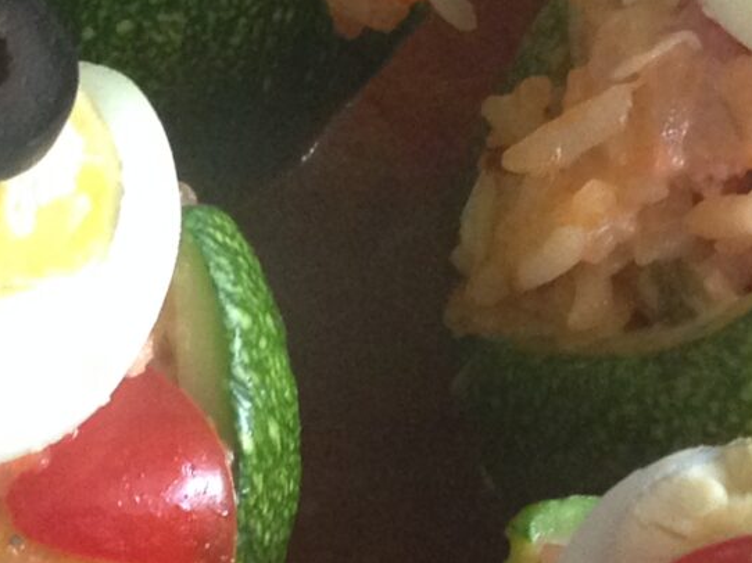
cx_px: 82
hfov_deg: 12.6
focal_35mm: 156
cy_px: 610
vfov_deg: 9.4
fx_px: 3387
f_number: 2.4
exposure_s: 1/20
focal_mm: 4.12
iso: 250
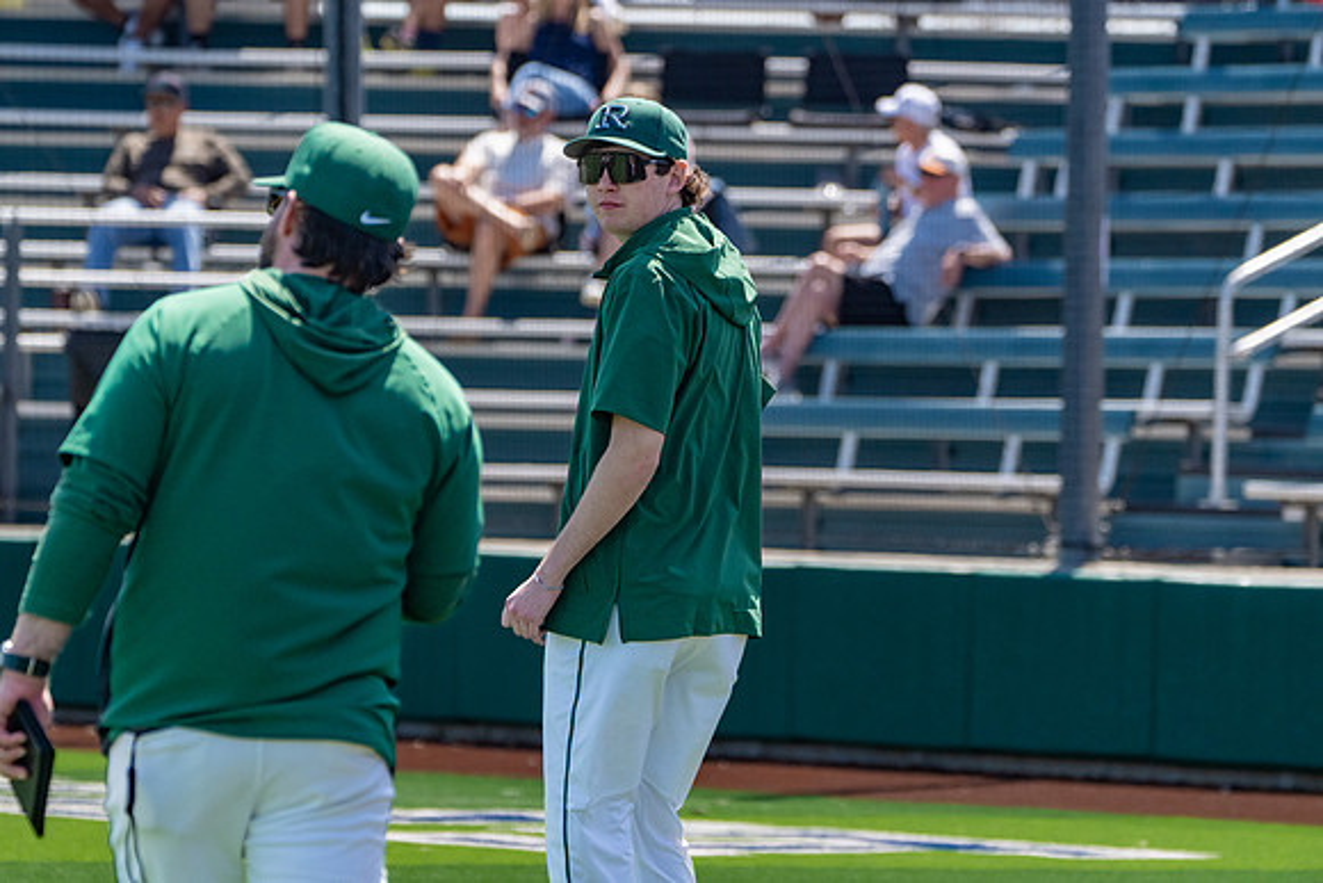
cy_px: 425
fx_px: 12153
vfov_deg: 4.2
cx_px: 667
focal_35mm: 331
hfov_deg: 6.2
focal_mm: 293
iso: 1250
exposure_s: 1/2000
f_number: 8
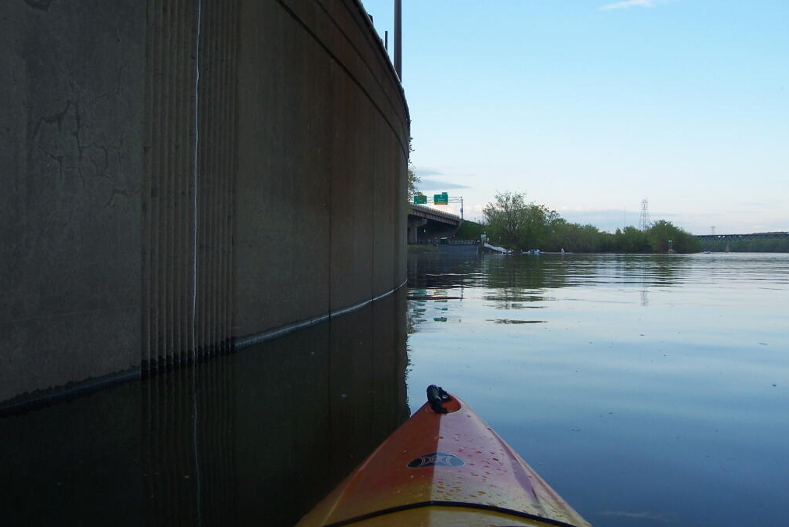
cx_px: 395
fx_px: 877
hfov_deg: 48.5
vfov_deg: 33.4
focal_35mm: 40
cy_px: 240
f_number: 2.8
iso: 80
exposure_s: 1/250
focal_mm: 6.3
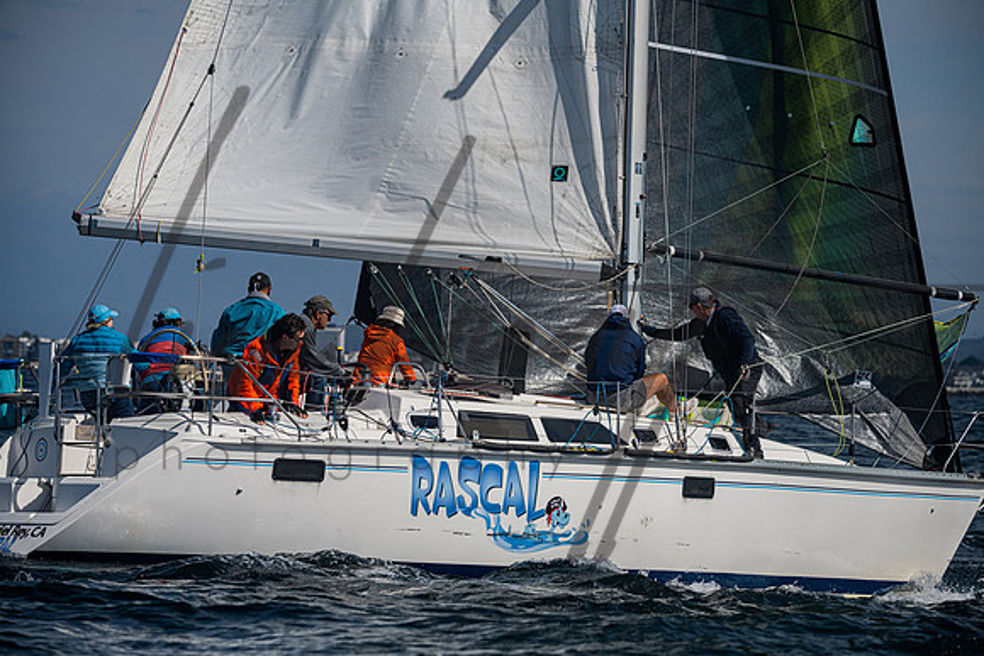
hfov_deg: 11.0
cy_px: 328
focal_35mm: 187
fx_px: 5108
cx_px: 492
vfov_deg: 7.4
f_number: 6.3
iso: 320
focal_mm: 185
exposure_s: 1/5000
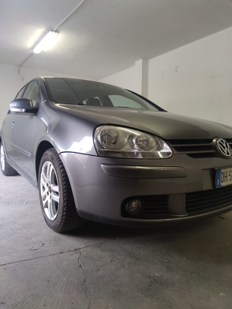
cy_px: 154
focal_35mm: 24
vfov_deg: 71.6
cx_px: 116
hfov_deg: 56.8
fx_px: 214
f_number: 1.69
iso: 251
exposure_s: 1/100
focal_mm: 6.72
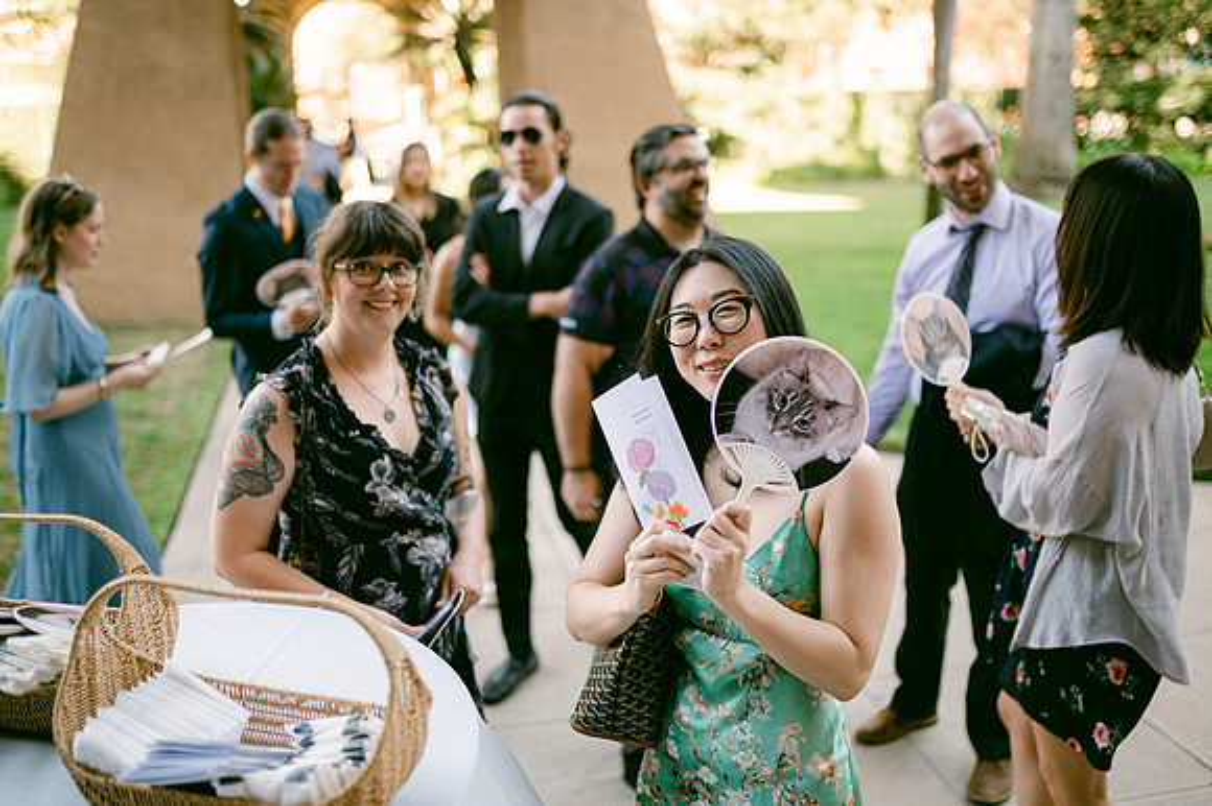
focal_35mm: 35
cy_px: 403
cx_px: 606
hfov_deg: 54.5
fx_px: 1178
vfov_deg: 37.8
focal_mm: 35
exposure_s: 1/400
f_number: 1.4
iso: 100
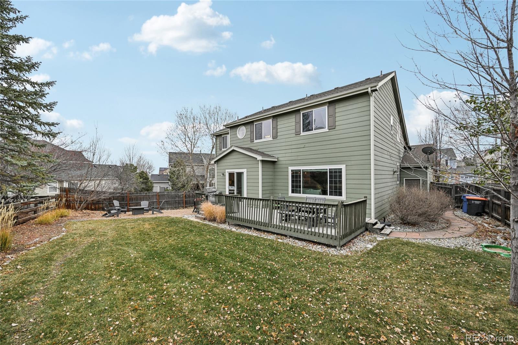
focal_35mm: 14
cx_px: 259
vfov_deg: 81.2
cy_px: 172
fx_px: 201
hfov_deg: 104.3
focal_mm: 14
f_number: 8
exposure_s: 1/60
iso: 64
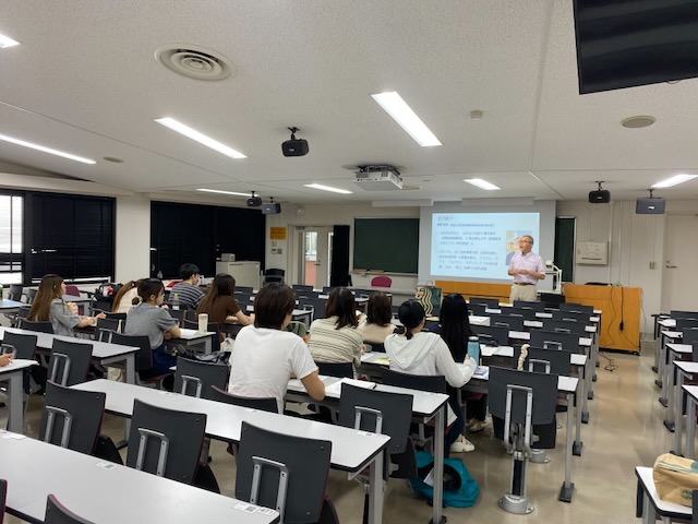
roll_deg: -1.6
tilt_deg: -3.6
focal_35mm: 26
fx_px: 524
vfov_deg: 53.1
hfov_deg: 67.3
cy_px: 262
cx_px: 349
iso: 125
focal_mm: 4.25
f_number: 1.8
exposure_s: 1/120
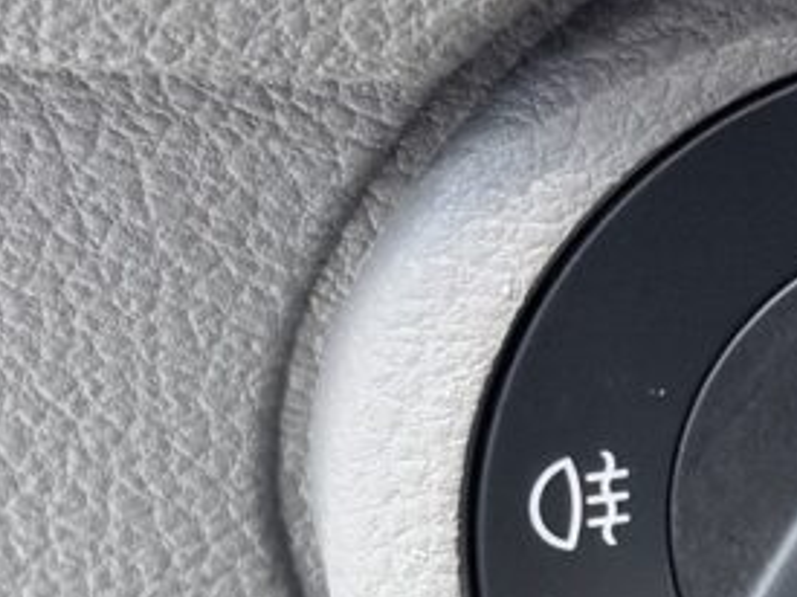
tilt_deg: -19.6
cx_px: 956
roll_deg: -0.2
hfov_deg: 10.9
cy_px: 475
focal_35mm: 179
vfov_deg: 8.3
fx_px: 4120
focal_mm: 6.76
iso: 640
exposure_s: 1/25
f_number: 1.78
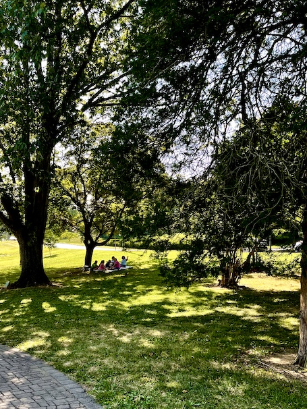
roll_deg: -1.5
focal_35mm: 33
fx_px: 390
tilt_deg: -1.7
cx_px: 115
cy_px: 258
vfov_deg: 54.6
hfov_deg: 42.7
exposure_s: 1/278
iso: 32
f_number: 1.6
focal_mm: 5.1
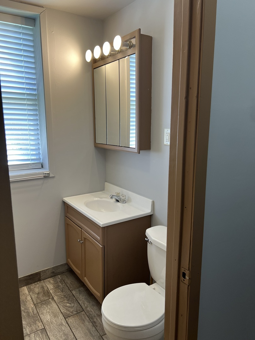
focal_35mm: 26
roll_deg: +1.3
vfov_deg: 67.3
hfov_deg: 53.1
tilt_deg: -6.4
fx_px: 255
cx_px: 128
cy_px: 170
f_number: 1.5
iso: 80
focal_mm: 5.7
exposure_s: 1/120
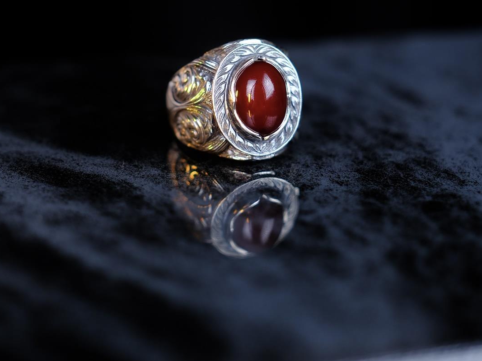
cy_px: 148
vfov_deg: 20.1
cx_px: 239
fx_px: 1016
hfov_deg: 26.7
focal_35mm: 73
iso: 160
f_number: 1.8
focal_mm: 33
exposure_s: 1/200
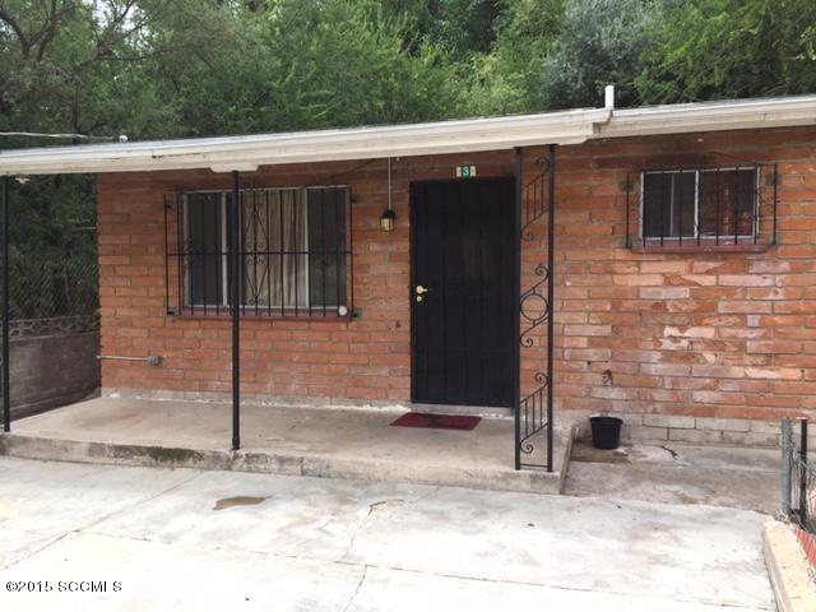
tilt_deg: -1.9
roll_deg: -1.4
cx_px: 408
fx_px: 684
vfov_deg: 48.2
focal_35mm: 29
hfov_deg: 61.7
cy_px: 306
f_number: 2.2
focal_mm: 4.15
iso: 32
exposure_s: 1/1199
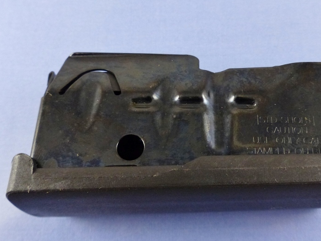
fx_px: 334
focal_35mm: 36
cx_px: 192
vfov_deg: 39.6
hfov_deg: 51.0
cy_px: 131
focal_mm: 4.5
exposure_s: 1/60
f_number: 2.8
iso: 320
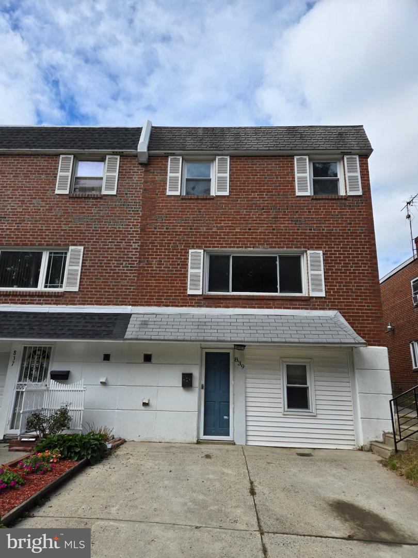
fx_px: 370
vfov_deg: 73.9
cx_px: 209
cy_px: 279
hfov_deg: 58.9
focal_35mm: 23
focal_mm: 5.4
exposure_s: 1/2921
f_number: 1.8
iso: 40
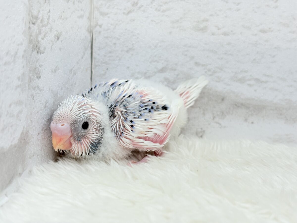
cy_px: 112
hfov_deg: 36.8
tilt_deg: -11.8
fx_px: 446
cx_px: 148
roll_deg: -2.3
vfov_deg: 28.0
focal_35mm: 52
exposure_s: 1/50
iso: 25
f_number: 1.6
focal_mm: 5.96
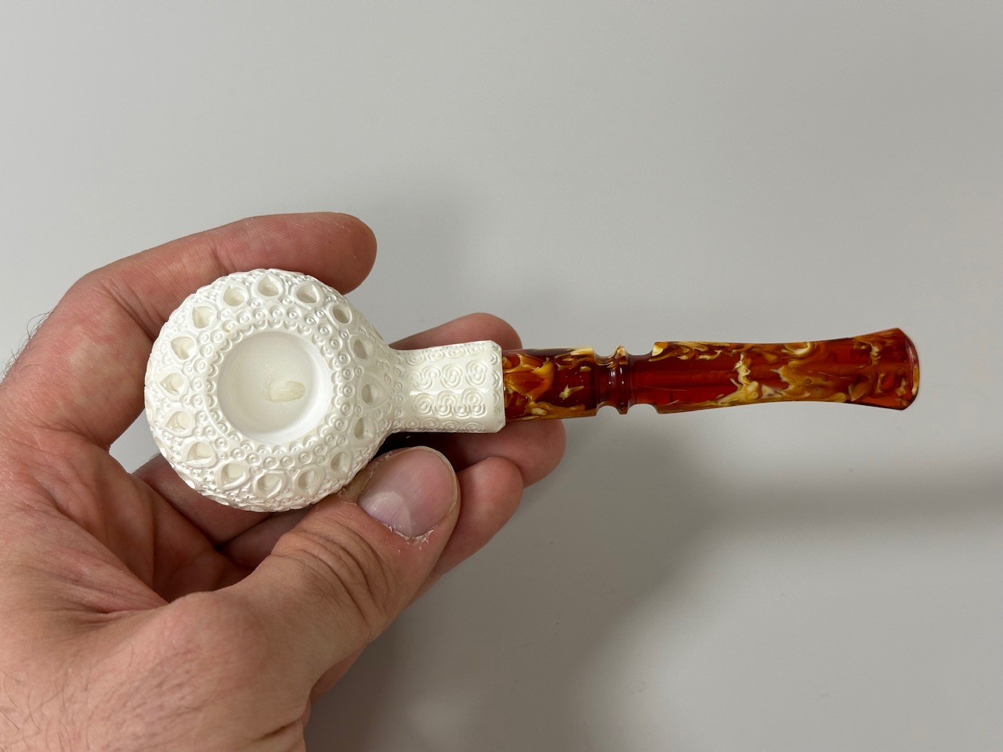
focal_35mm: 48
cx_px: 502
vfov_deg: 30.3
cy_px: 376
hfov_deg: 39.7
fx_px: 1391
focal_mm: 6.86
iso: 80
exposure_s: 1/72
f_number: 1.78
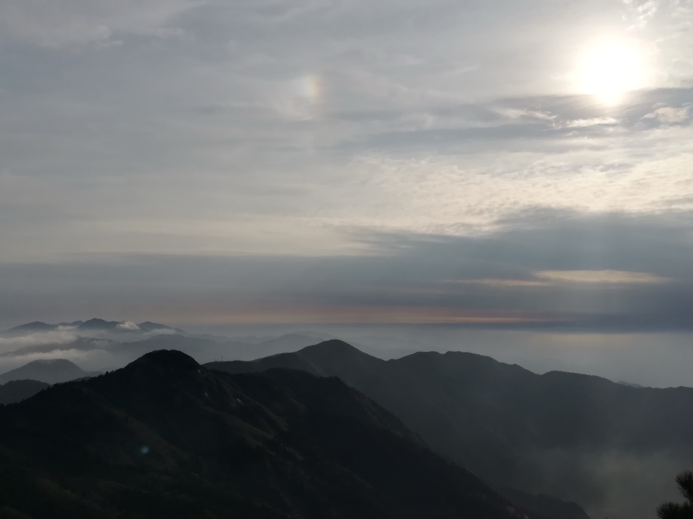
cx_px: 382
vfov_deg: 42.9
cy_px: 261
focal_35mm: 33
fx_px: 661
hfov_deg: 55.2
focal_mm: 3.83
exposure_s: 1/5319
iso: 50
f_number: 2.2
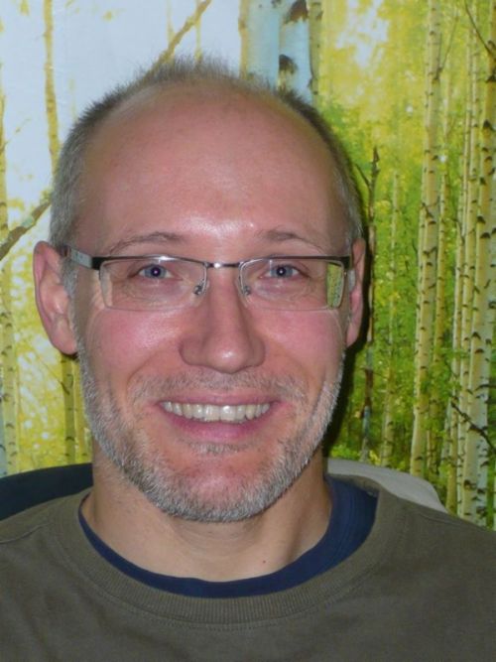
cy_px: 331
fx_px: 1930
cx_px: 248
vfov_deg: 19.5
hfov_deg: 14.6
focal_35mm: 101
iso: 125
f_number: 4.5
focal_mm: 11.1
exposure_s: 1/30
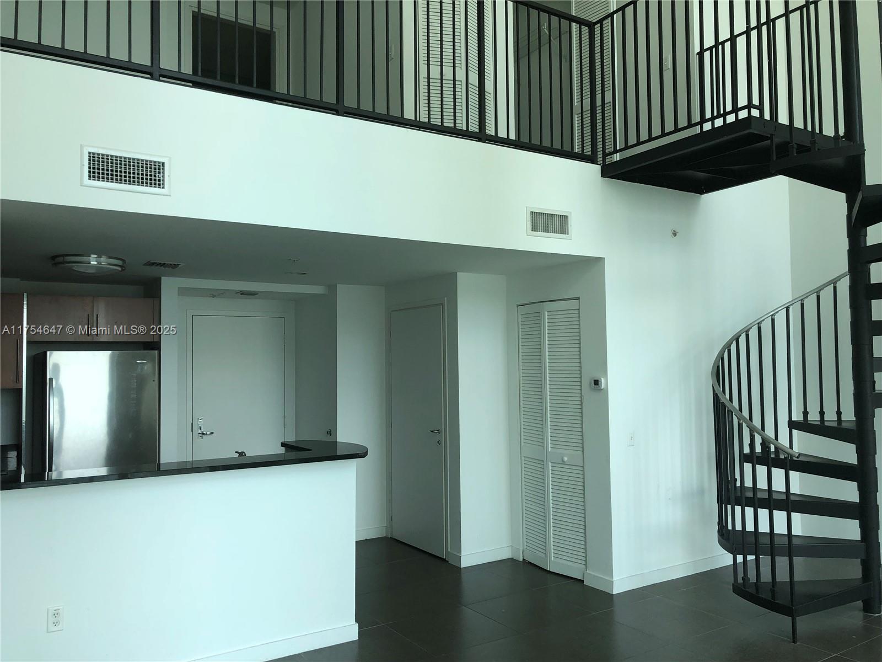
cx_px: 441
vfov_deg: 49.7
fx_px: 713
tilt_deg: +0.6
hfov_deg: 63.4
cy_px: 331
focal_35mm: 28
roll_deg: +1.7
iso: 32
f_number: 1.8
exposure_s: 1/120
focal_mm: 4
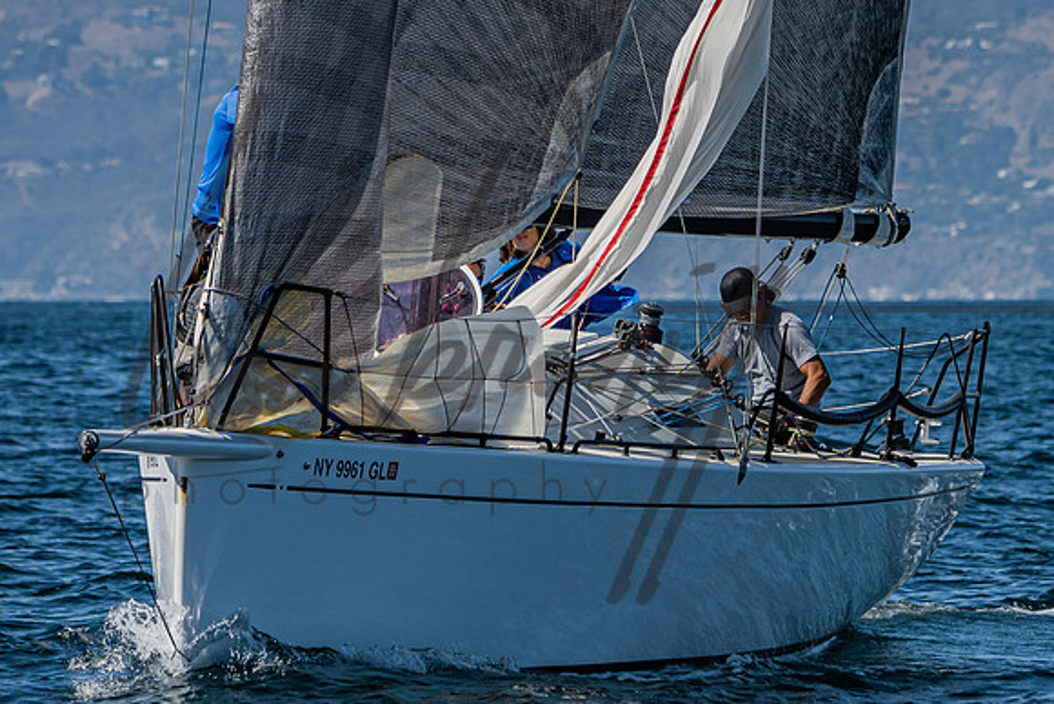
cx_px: 813
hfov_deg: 4.1
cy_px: 20
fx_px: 14815
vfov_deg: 2.7
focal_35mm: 506
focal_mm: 195
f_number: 5.3
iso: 100
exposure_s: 1/1250
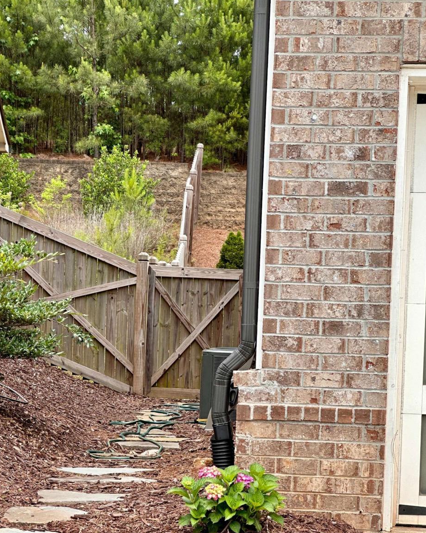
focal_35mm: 104
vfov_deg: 18.4
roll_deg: -1.1
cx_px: 160
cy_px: 366
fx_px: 1639
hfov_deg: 14.8
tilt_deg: -2.0
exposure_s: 1/233
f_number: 2.8
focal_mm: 9
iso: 32
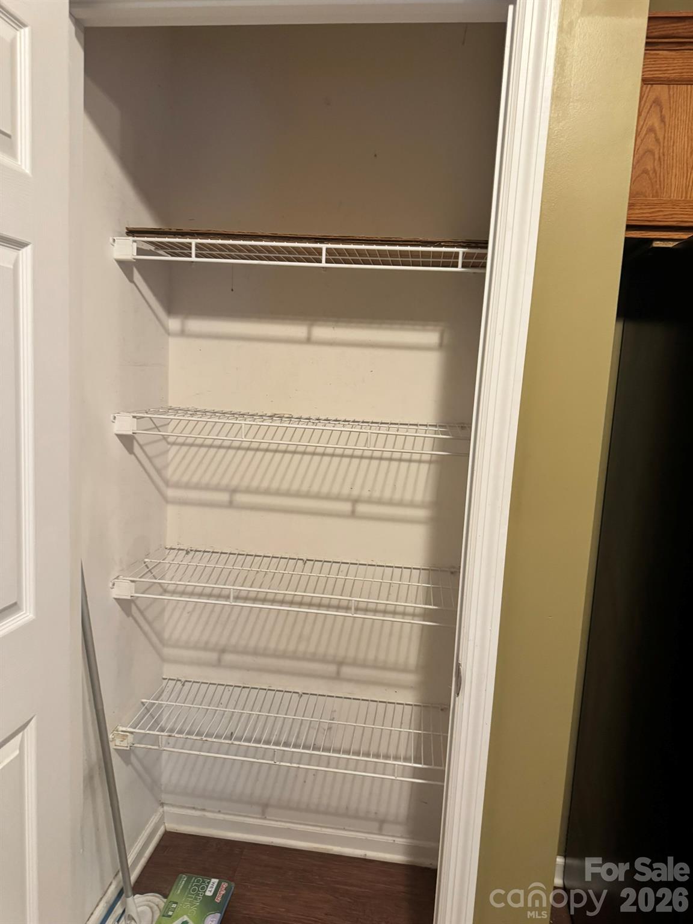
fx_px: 641
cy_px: 462
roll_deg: -3.0
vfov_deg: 71.6
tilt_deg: -9.5
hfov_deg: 56.8
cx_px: 346
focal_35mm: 24
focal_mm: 6.76
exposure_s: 1/60
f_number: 1.78
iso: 500
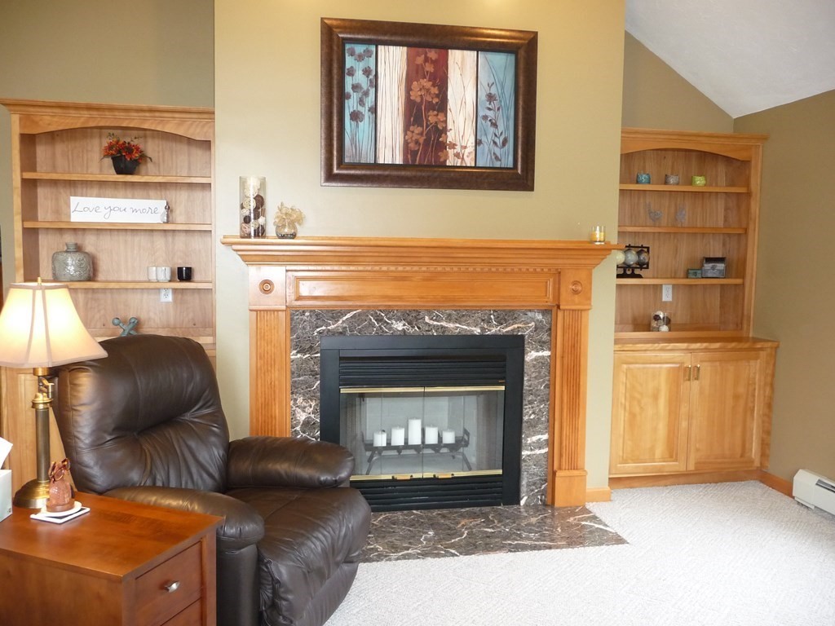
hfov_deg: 63.4
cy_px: 313
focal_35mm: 28
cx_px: 418
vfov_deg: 49.7
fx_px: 675
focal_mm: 4.7
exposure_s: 1/30
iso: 250
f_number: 3.3
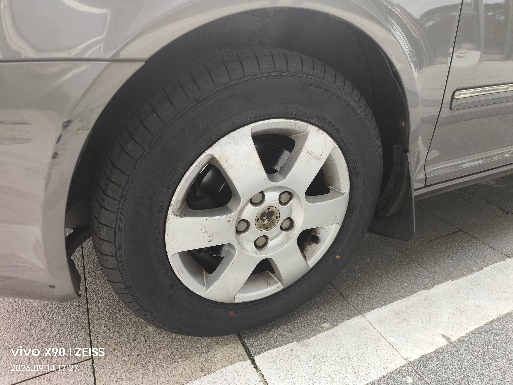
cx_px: 256
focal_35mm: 23
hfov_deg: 73.9
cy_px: 192
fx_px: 341
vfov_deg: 58.9
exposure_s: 1/48
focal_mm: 5.5
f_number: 1.75
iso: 571
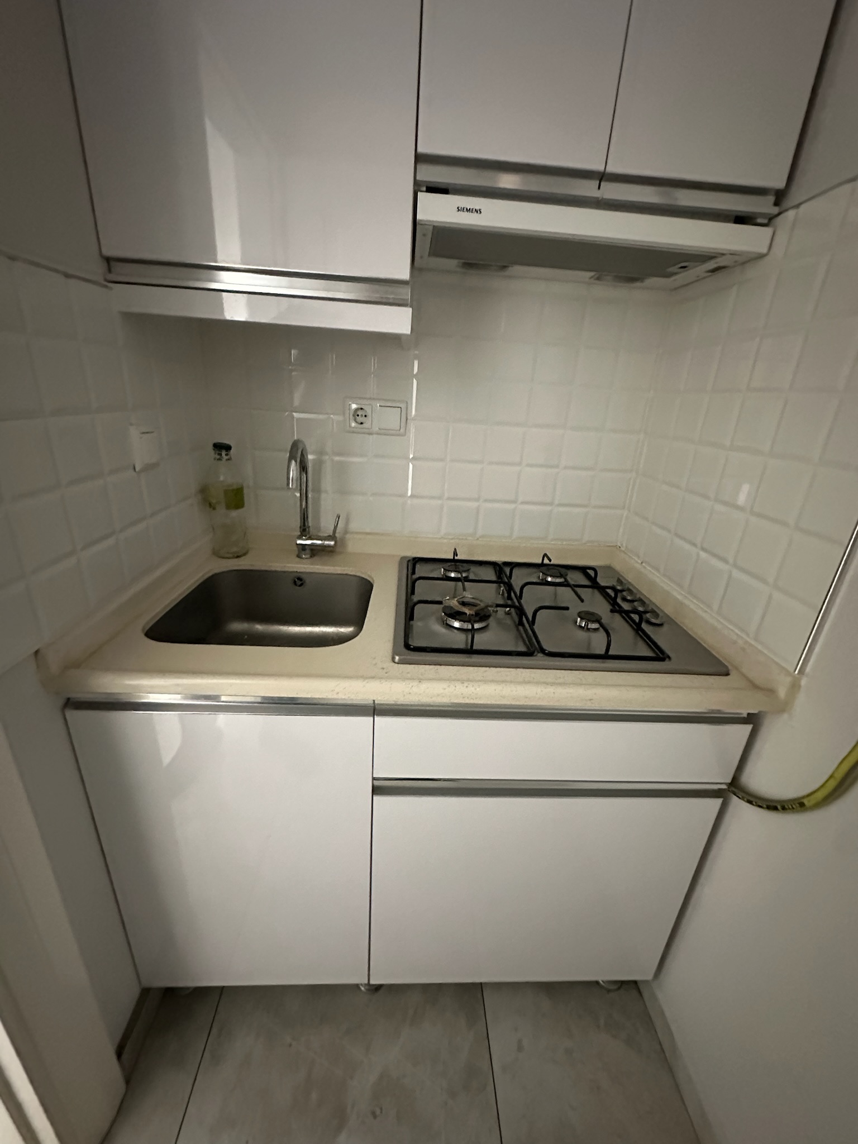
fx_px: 463
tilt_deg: -20.3
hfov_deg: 85.7
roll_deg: -4.9
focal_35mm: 14
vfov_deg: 102.1
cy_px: 572
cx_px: 429
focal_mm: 2.22
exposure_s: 1/43
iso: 1250
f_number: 2.2
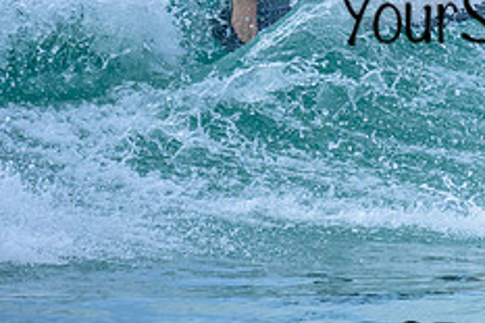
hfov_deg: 0.8
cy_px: 43
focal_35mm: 2673
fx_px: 35985
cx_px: 608
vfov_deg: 0.5
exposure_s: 1/3200
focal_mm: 800
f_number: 6.3
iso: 450
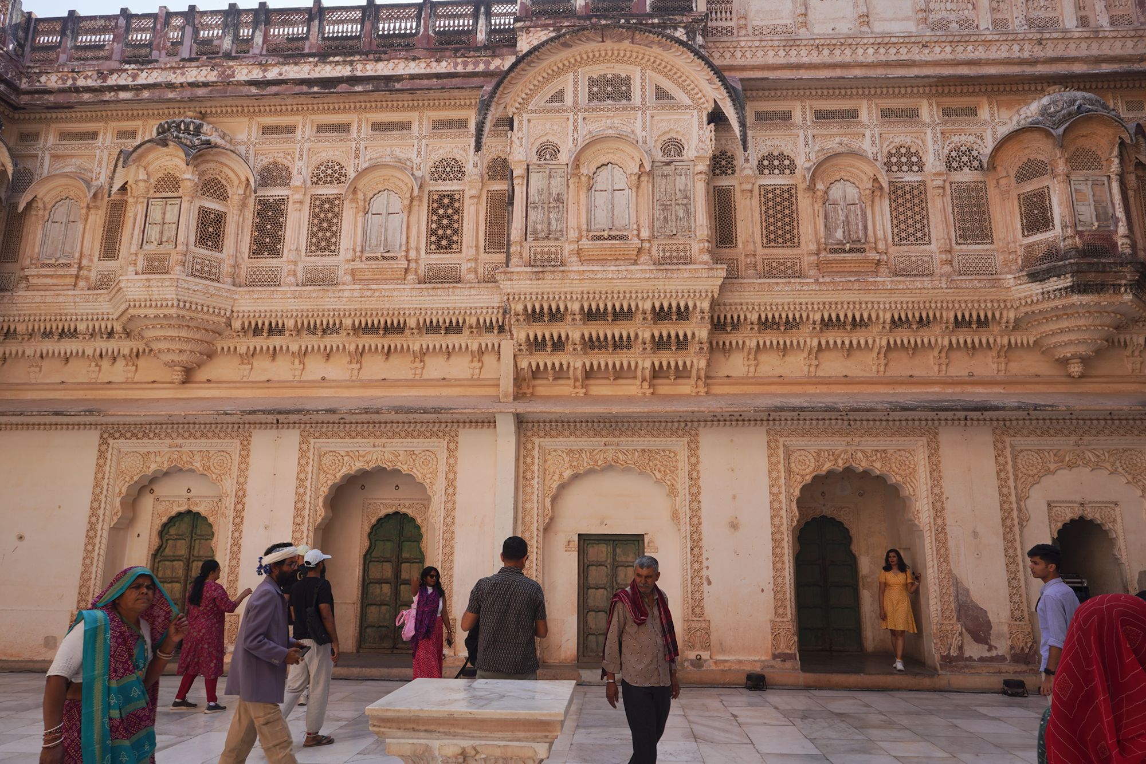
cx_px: 573
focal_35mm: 24
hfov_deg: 73.7
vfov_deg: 53.1
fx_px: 764
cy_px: 382
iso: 100
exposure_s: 1/100
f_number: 11
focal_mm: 24
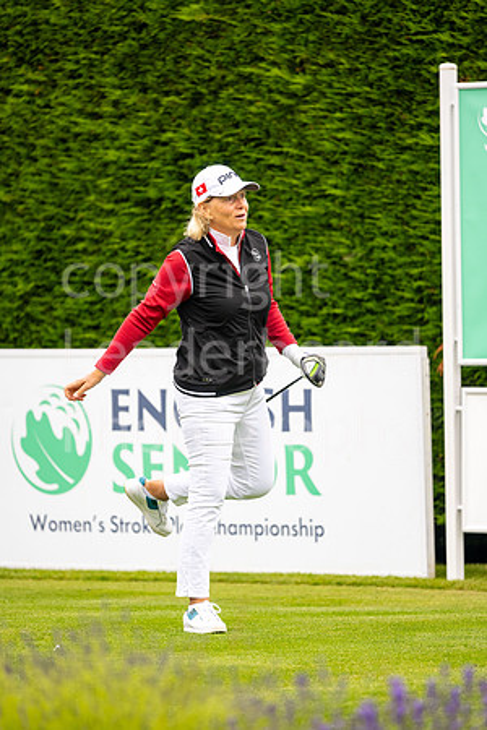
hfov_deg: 4.6
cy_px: 365
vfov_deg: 6.9
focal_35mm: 300
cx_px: 244
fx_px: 6087
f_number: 4
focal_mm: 300
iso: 500
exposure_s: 1/1000
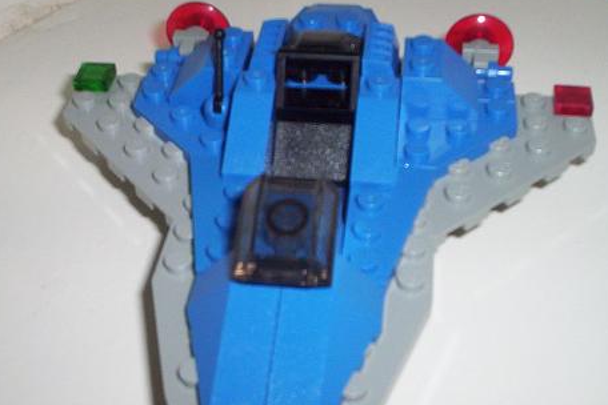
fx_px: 912
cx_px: 294
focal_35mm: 54
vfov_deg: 25.0
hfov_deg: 36.9
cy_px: 230
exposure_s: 1/60
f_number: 4.5
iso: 140
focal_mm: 4.99
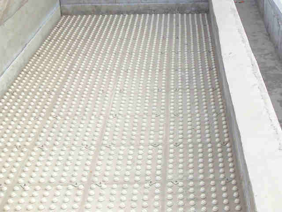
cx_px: 141
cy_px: 106
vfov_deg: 40.7
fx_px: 285
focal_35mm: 35
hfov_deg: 52.6
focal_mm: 6.3
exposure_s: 1/350
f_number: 2.8
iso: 80
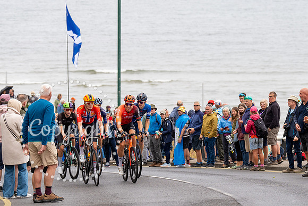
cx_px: 150
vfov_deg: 8.5
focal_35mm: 161
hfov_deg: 12.7
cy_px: 110
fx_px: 1381
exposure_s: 1/1000
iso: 320
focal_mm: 111
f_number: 3.5
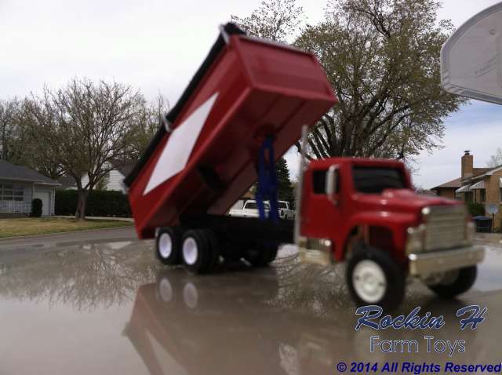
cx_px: 251
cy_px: 188
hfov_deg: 52.7
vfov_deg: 40.6
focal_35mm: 35
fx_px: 507
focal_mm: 3.85
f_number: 2.8
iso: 80
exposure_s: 1/1304
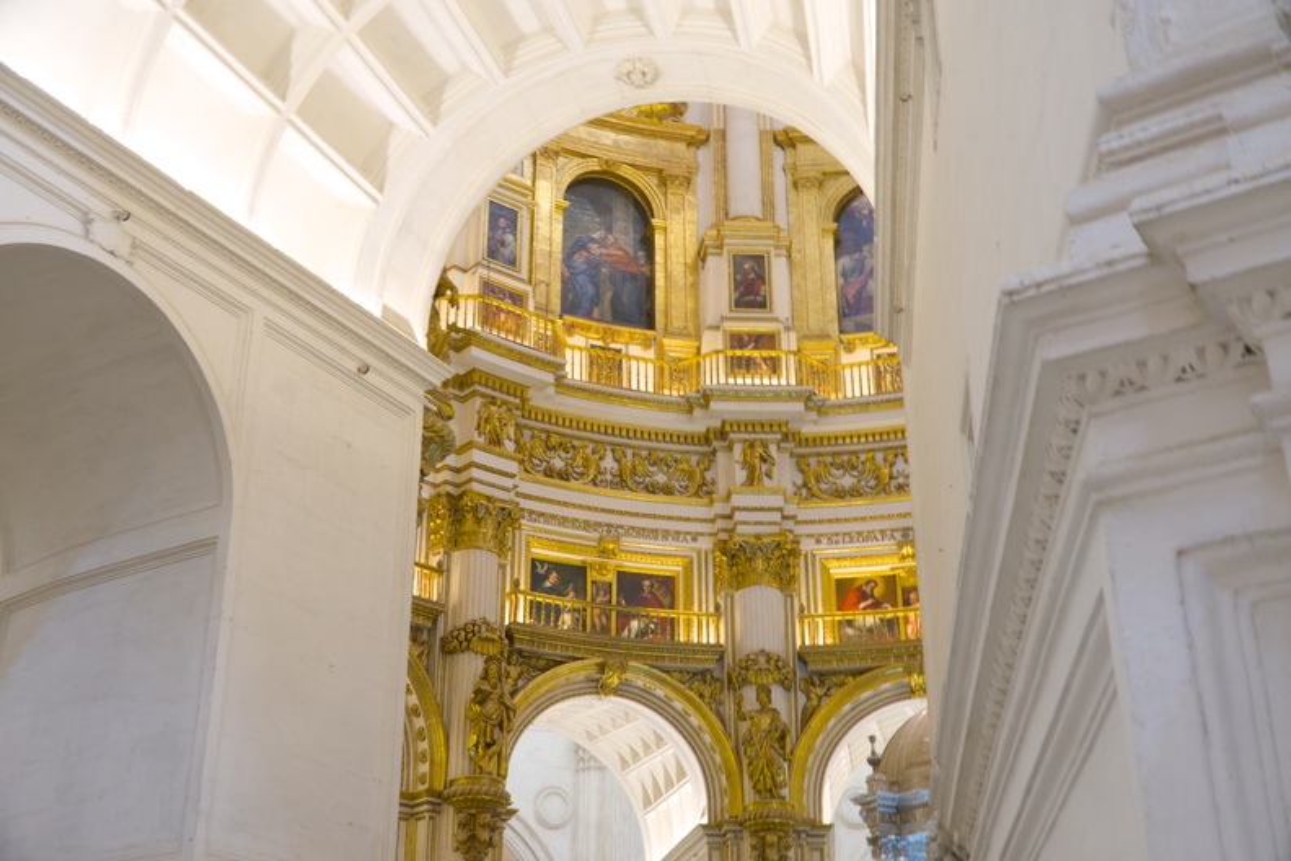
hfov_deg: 43.6
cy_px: 430
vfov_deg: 29.9
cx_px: 646
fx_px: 1614
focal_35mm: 45
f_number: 6.3
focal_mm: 30
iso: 800
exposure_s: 1/8
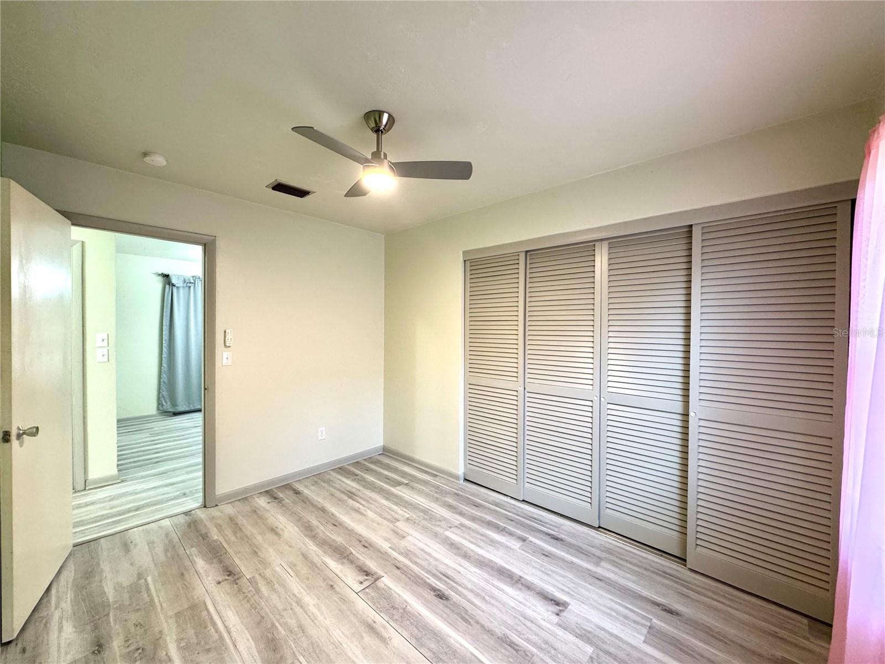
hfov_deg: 102.1
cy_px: 332
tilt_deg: -1.1
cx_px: 442
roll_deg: -0.4
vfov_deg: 85.7
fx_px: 358
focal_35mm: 14
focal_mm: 2.22
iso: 200
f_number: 2.2
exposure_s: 1/60
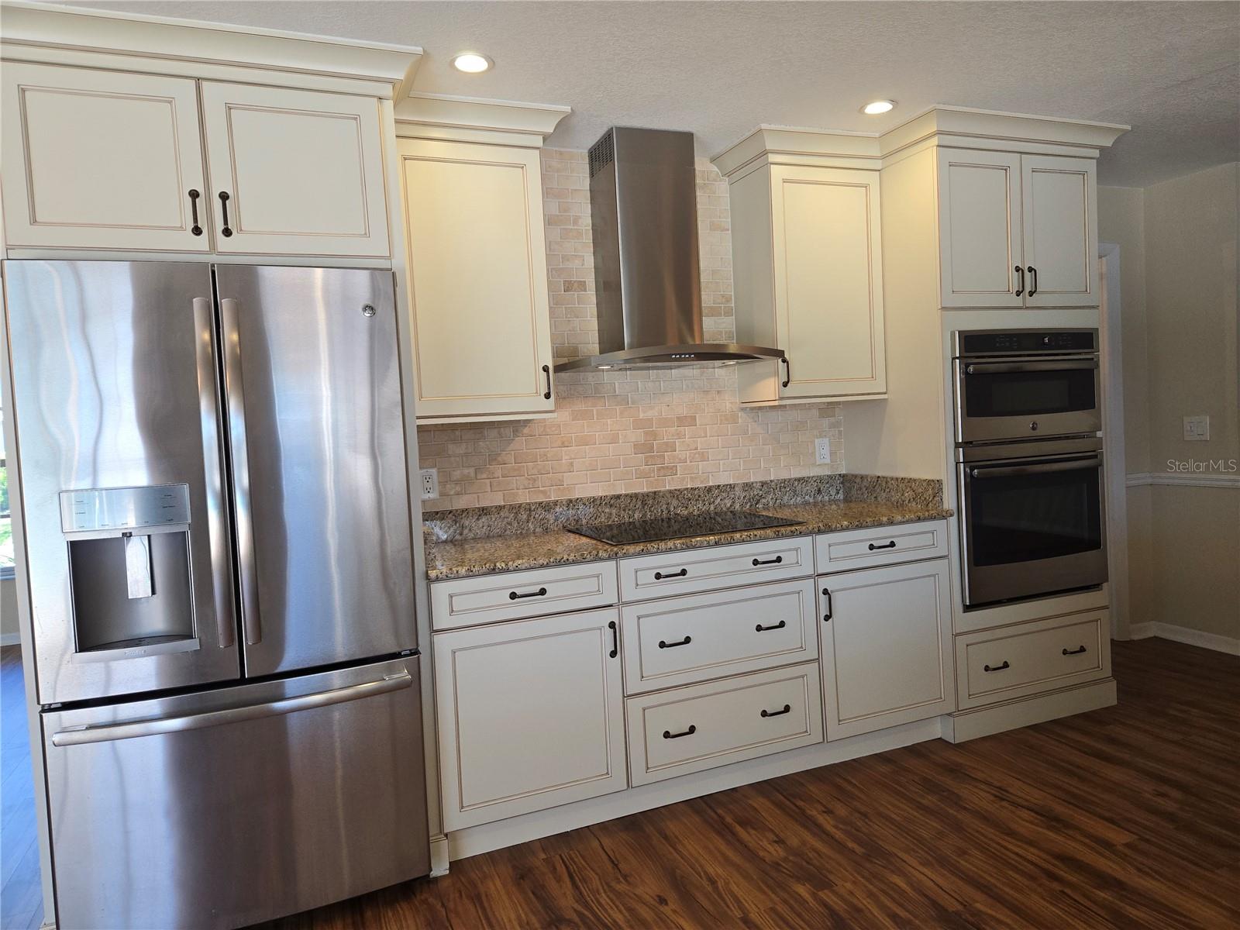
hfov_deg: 73.9
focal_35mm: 23
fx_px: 824
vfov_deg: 58.9
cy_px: 465
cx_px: 620
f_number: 1.8
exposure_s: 1/120
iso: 64
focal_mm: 5.4
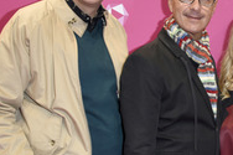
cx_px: 225
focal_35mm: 72
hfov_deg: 26.8
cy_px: 97
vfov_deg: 18.9
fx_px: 466
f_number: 6.3
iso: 500
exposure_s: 1/160
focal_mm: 20
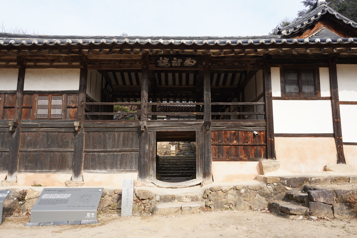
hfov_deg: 63.7
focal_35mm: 29
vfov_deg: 45.0
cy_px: 119
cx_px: 178
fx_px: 288
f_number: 11
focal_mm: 29
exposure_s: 1/100
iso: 200
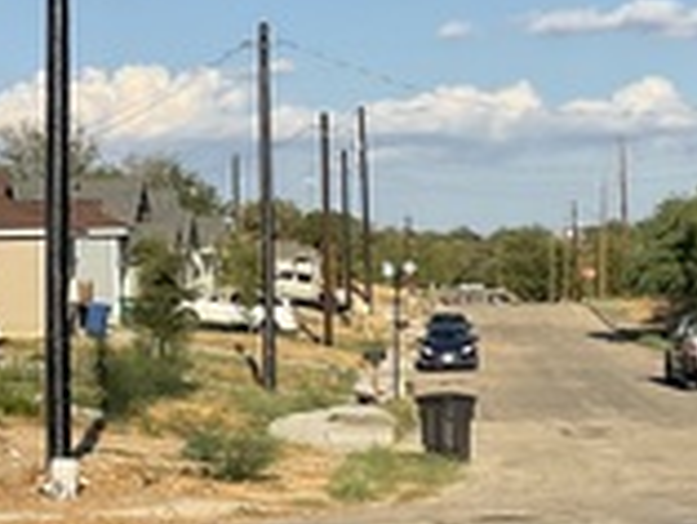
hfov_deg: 16.4
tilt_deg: +5.4
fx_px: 2378
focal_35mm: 118
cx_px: 9
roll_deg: +1.1
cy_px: 40
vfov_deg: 12.5
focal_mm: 3
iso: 16
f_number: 1.8
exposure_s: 1/2141
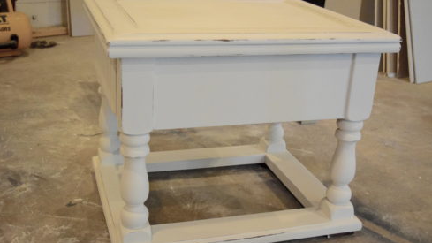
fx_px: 533
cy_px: 126
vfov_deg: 25.7
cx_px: 217
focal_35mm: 47
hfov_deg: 44.1
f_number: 4.2
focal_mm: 29
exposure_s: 1/160
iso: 3200
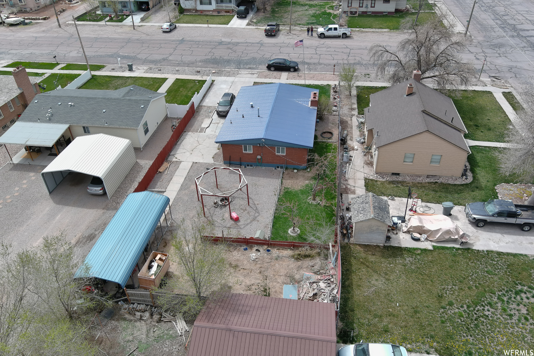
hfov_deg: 63.7
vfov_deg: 45.0
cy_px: 178
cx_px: 267
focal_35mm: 29
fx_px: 430
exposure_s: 1/1000
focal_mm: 10.13
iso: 100
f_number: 2.8
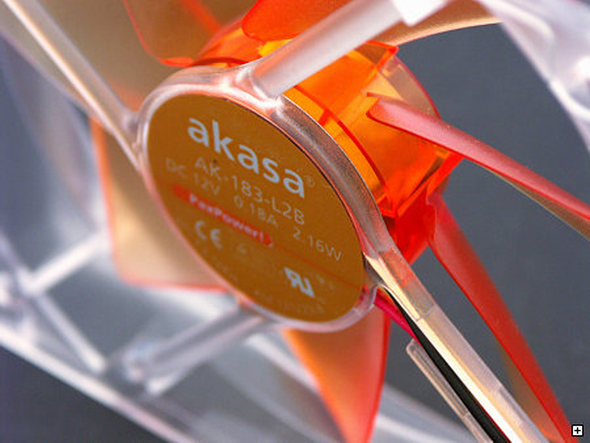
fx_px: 3411
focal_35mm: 200
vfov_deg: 7.4
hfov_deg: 9.9
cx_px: 295
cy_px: 222
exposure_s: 1/60
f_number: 3.5
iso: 200
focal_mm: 50.69
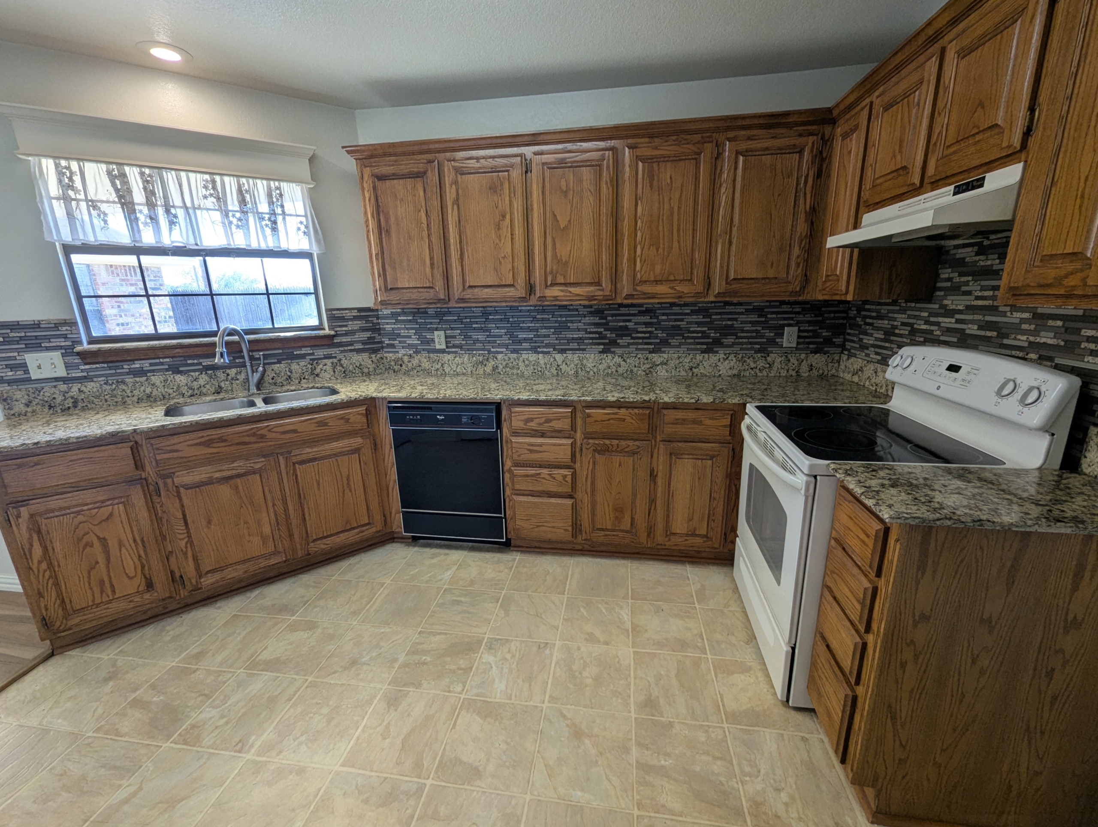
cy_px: 414
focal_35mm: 13
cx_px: 549
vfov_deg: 90.1
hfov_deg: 106.1
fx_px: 413
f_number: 2.2
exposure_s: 1/120
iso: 69
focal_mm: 1.95
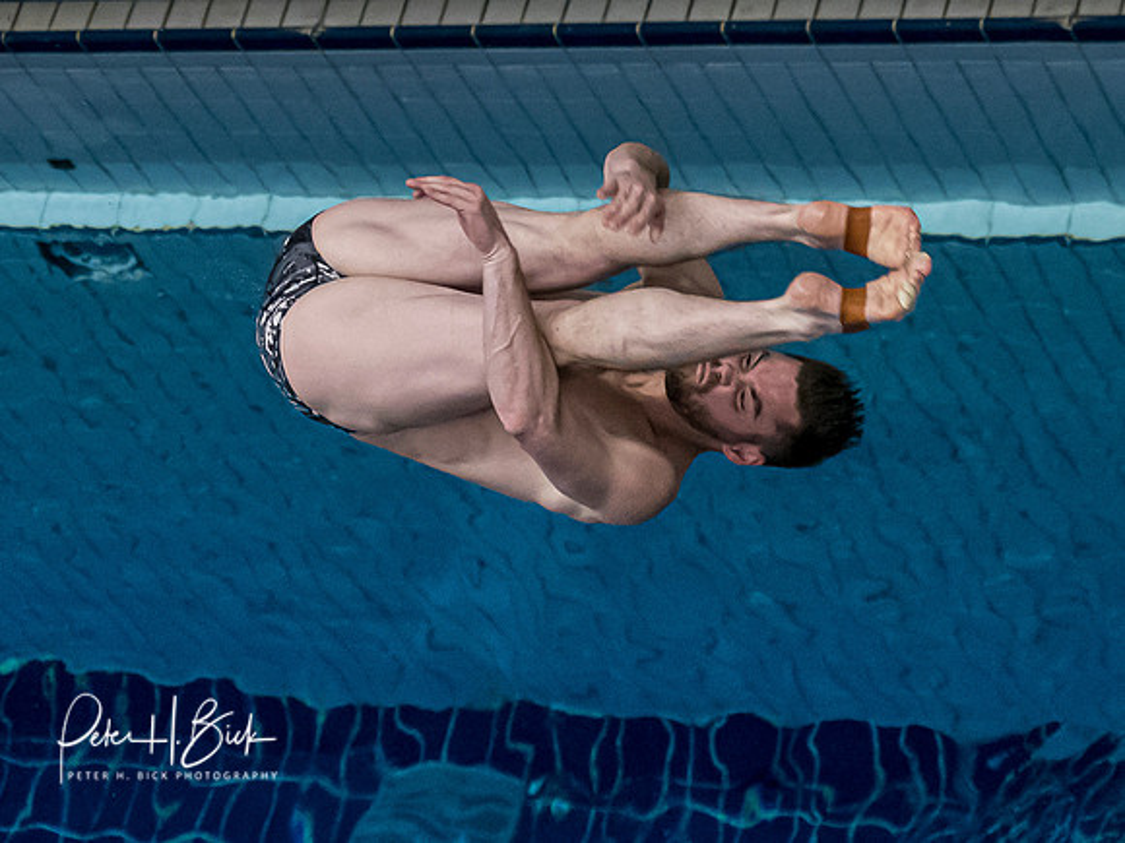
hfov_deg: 10.9
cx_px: 838
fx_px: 5873
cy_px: 266
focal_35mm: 181
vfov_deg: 8.2
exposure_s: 1/1250
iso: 3200
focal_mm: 40
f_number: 2.8
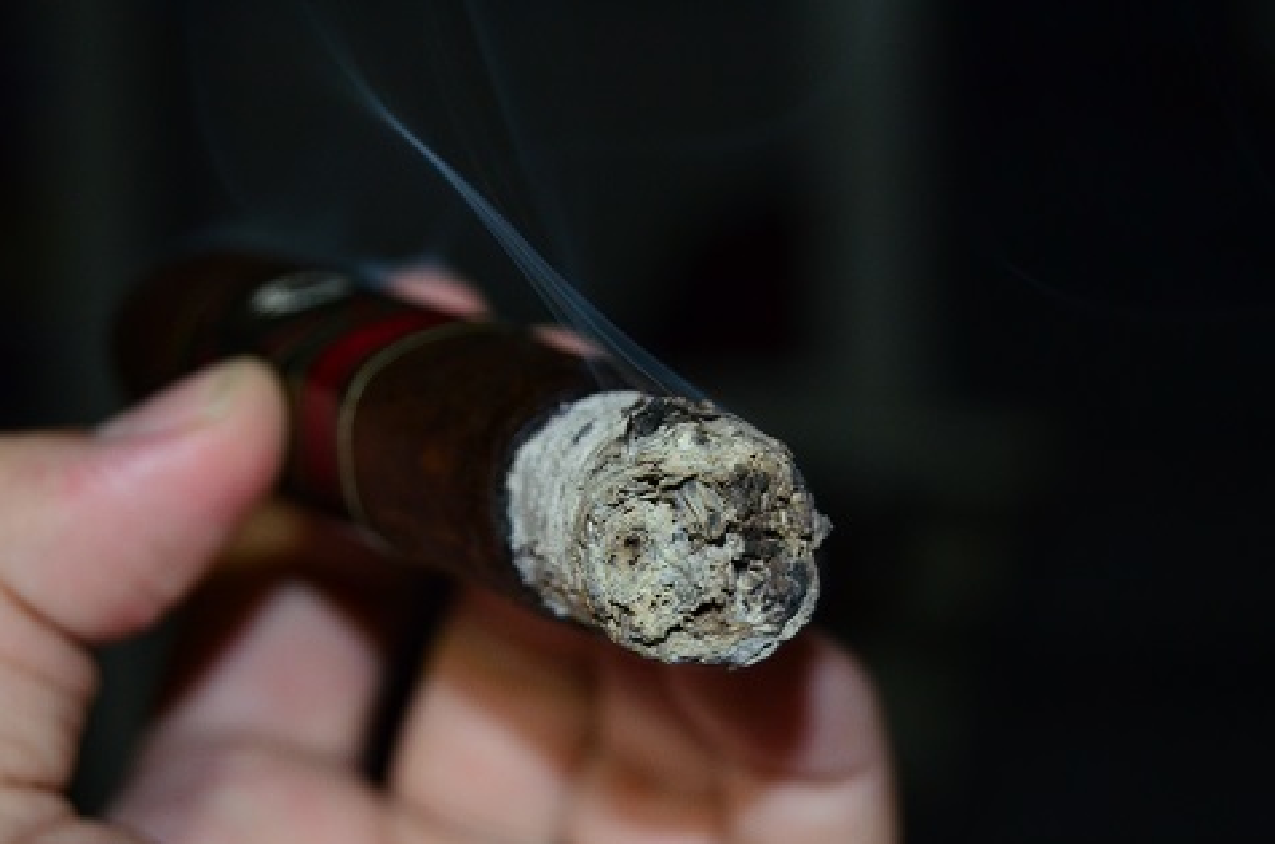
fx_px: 3519
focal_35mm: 100
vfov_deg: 13.7
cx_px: 679
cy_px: 488
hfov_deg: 20.5
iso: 1250
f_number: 5.6
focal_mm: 55
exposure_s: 1/60
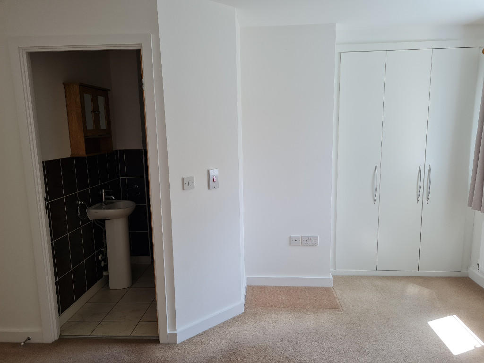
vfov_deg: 53.1
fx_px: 364
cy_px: 182
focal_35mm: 26
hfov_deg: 67.3
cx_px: 242
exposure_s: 1/159
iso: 50
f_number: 1.8
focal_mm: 5.4
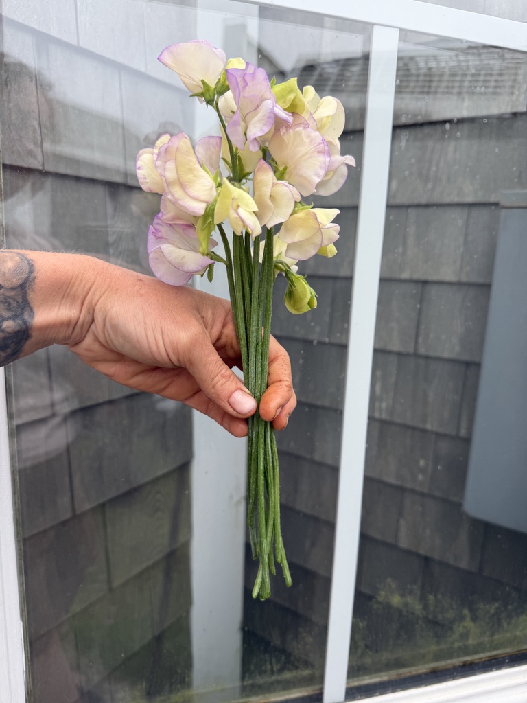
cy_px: 352
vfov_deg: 71.6
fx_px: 487
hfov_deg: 56.8
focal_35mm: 24
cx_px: 264
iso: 64
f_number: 1.78
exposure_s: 1/121
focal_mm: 6.76
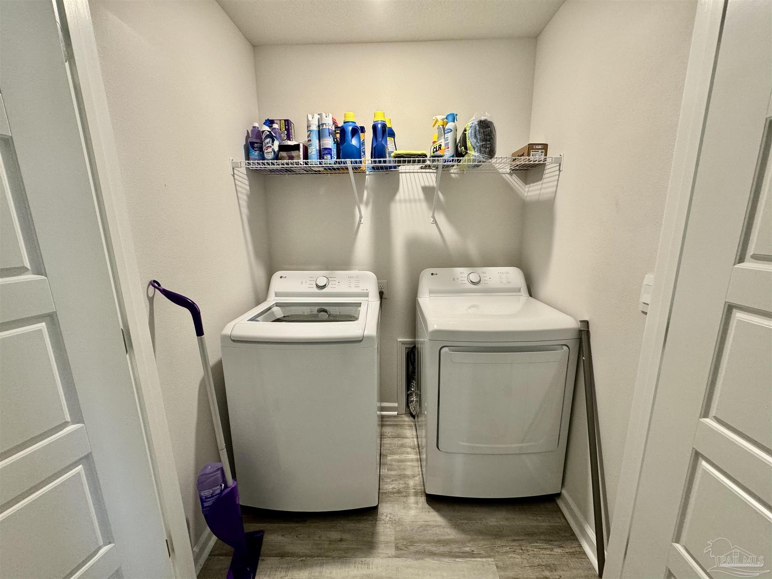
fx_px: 312
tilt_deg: -12.5
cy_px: 290
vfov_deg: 85.7
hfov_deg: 102.1
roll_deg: +0.3
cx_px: 386
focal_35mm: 14
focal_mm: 2.22
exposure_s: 1/60
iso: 200
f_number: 2.2
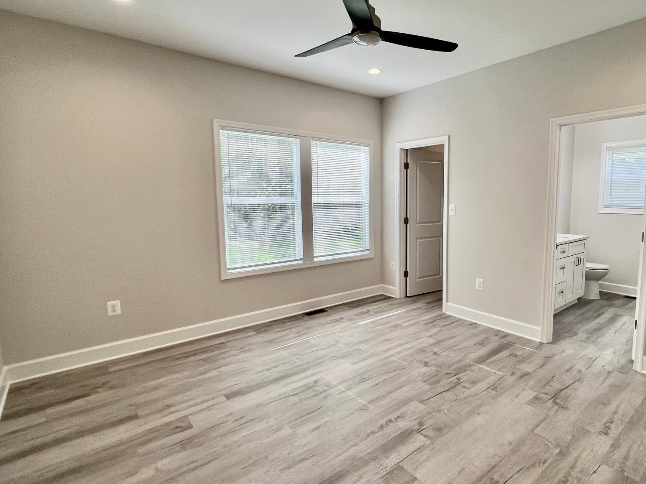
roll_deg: +0.0
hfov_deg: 86.6
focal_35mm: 18
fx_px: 336
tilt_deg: -5.5
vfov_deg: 71.6
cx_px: 389
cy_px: 238
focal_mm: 1.57
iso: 50
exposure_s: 1/120
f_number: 1.8
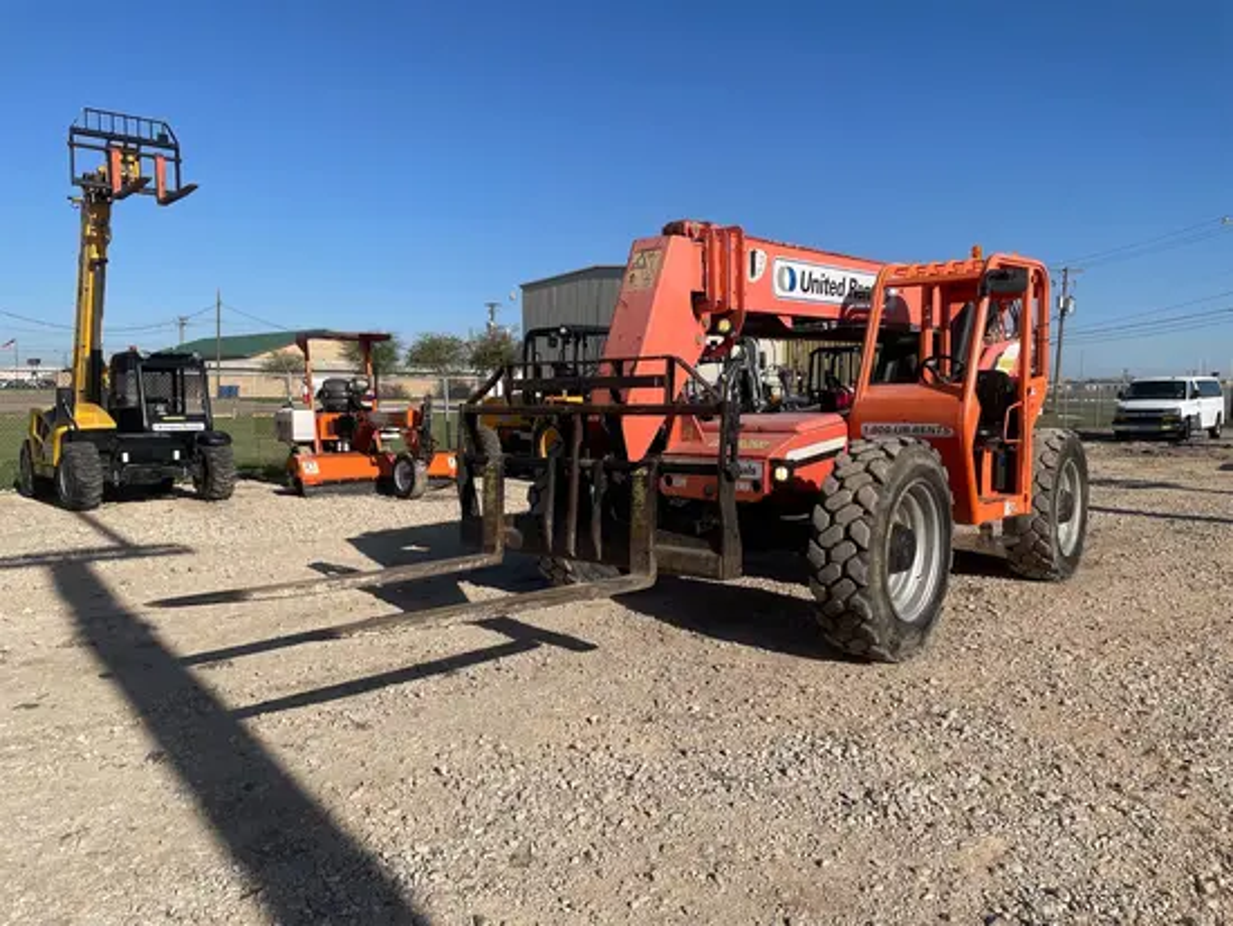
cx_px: 616
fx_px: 927
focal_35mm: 26
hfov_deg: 67.3
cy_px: 463
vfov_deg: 53.1
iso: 50
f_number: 1.6
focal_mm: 4.2
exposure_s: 1/6897
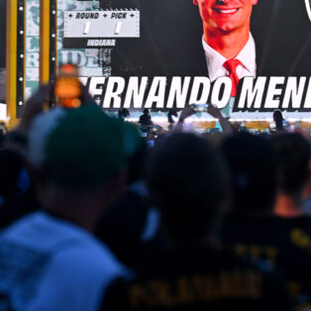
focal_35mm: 430
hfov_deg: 4.1
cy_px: -14
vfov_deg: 4.1
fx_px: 4371
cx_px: 191
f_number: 5.6
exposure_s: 1/160
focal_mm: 155
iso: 1000
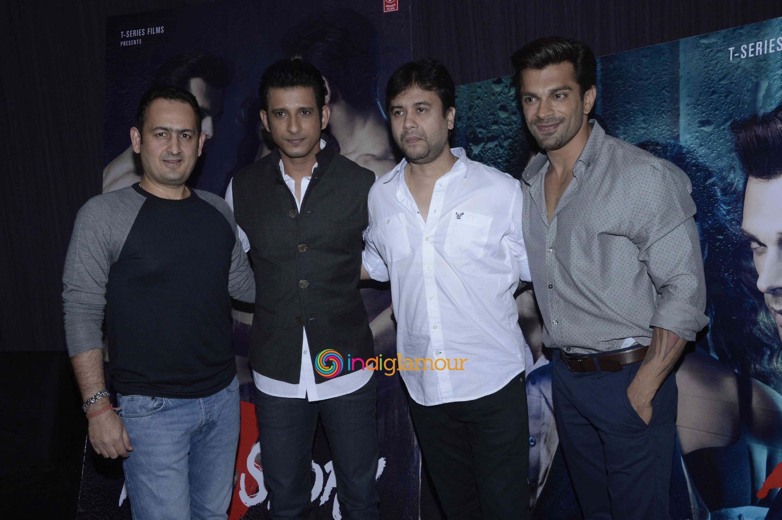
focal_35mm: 36
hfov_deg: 53.2
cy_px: 260
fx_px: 781
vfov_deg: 36.8
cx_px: 391
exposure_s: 1/200
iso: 800
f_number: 11
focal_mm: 24
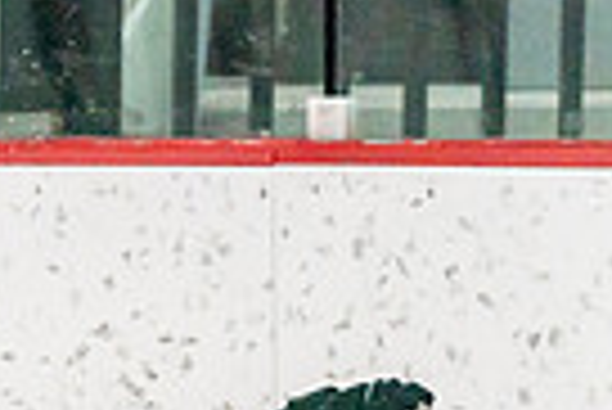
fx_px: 16882
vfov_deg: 1.4
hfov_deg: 2.1
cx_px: -184
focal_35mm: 992
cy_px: 760
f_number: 2.8
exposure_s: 1/1250
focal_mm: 200
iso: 3200
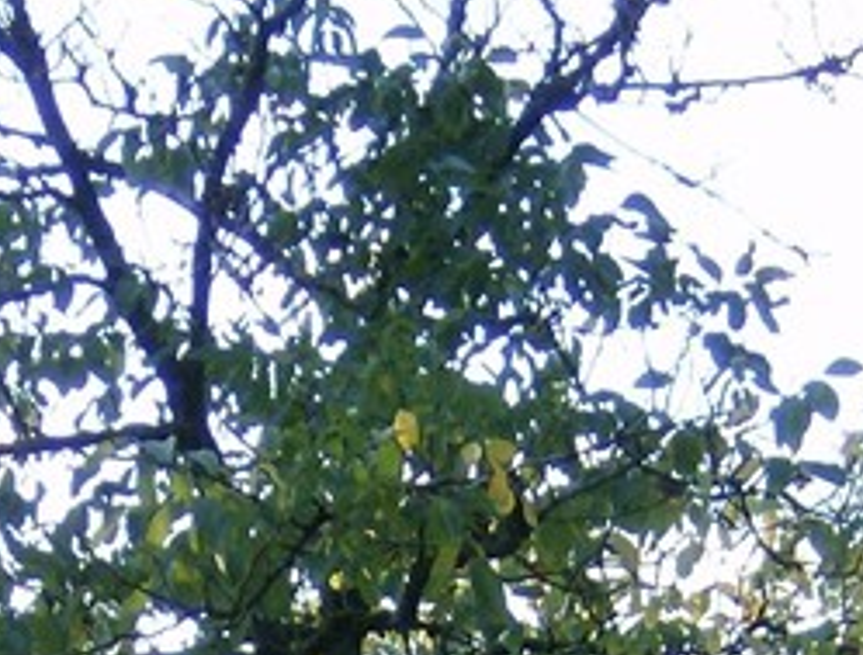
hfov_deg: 13.3
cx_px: 154
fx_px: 3681
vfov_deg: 9.8
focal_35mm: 147
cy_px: 1033
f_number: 2.8
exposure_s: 1/124
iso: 100
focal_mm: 6
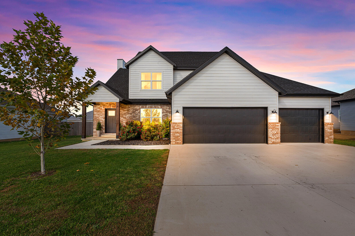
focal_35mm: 16
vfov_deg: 73.8
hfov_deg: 96.7
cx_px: 178
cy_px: 118
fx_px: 158
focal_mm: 16
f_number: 16
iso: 200
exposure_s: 1/125
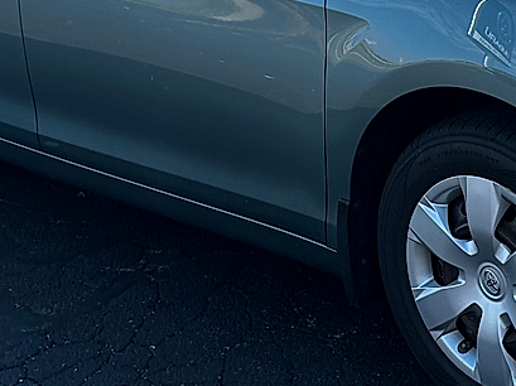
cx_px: 482
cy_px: -32
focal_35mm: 94
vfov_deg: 15.3
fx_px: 1400
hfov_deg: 20.4
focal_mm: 6.86
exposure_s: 1/1157
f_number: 1.78
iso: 80
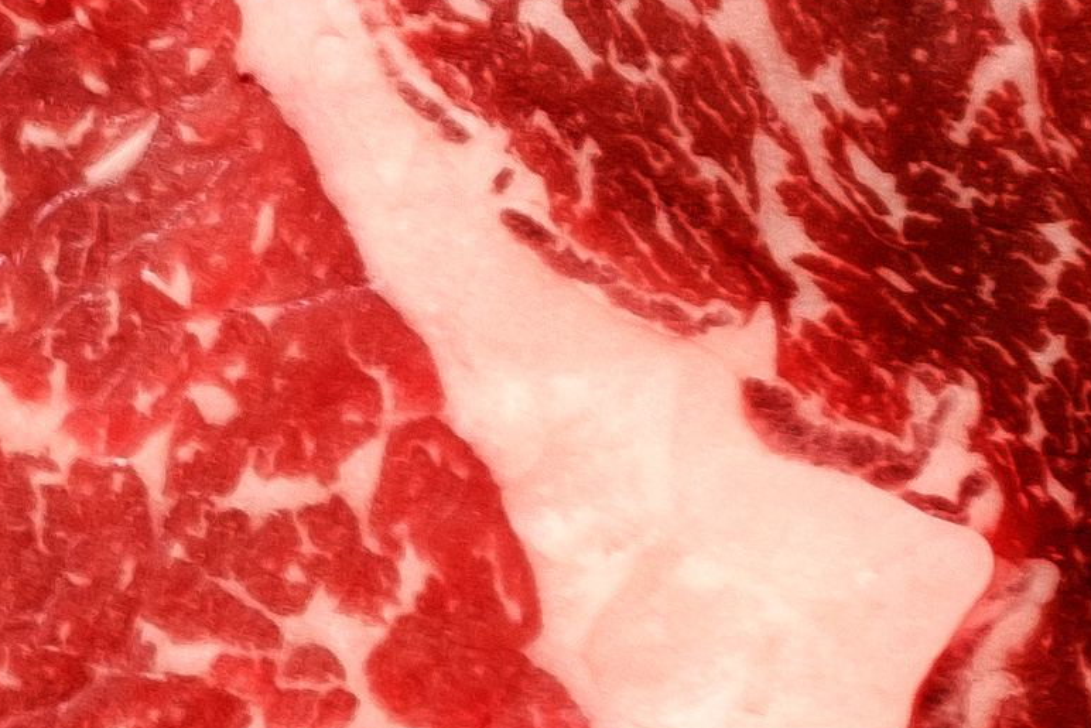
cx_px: -995
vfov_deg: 4.1
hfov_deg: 6.0
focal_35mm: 336
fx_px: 10184
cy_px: 252
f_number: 4.5
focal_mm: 35
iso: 200
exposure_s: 1/18
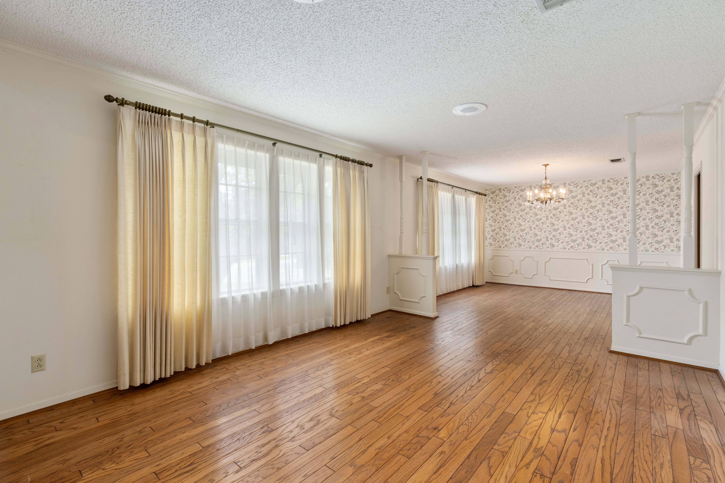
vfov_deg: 73.7
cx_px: 362
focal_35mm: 16
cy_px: 242
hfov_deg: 96.7
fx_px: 322
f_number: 7.1
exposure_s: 1/3
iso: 320
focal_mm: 16
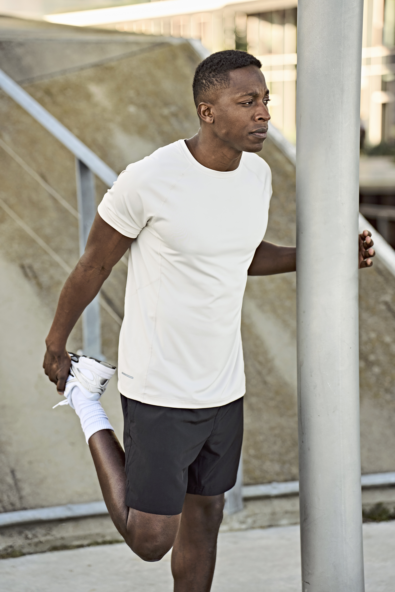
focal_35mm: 90
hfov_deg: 15.2
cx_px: 198
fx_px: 1481
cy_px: 296
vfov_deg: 22.6
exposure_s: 1/1250
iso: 500
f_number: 2.8
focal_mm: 90
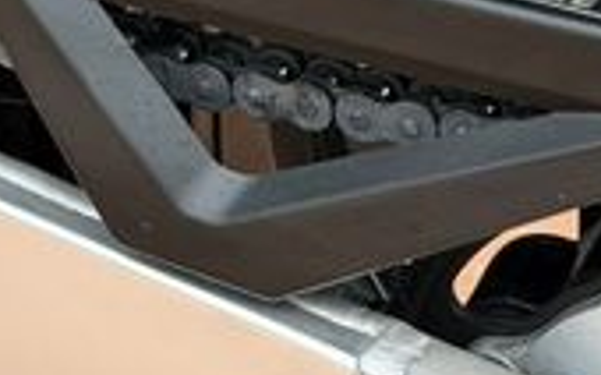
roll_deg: +0.2
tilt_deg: -21.9
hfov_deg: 10.9
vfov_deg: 6.8
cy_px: 425
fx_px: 3143
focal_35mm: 192
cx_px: 474
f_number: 1.78
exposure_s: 1/561
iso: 64
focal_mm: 6.76
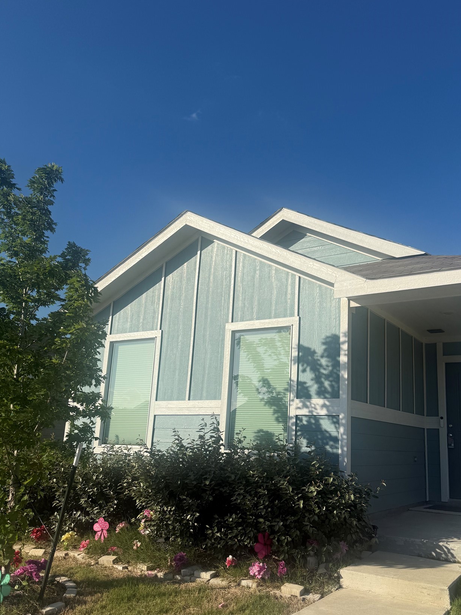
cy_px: 327
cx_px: 285
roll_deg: -1.9
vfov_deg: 59.9
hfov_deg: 46.4
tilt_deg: +13.3
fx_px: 533
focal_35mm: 30
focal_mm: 6.76
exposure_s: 1/6711
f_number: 1.78
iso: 80
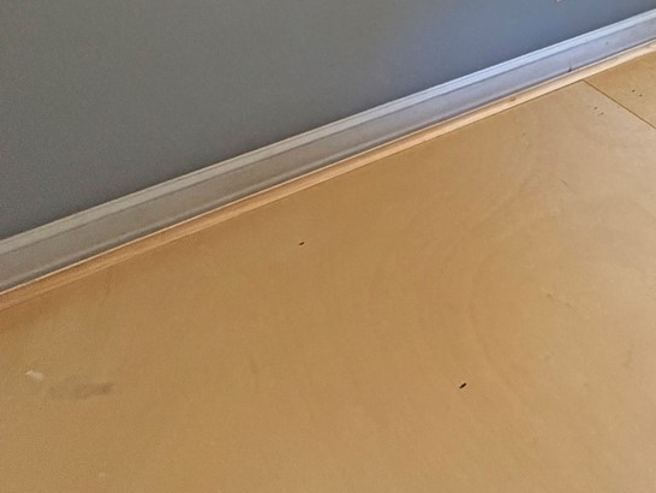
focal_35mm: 41
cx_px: 895
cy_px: -165
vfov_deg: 28.3
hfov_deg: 31.9
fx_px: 777
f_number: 2.2
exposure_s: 1/87
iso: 320
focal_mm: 2.22
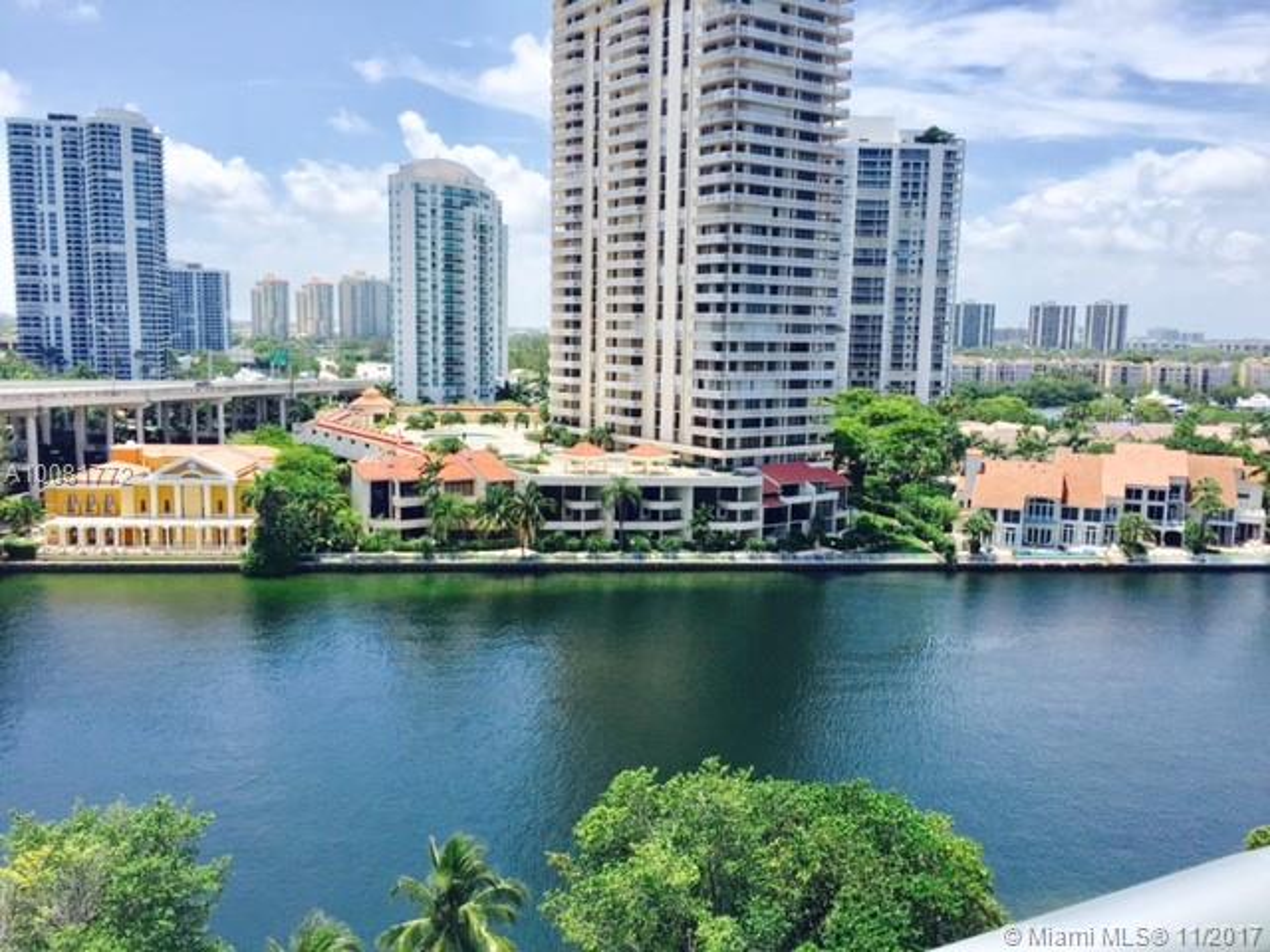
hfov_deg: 61.7
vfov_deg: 48.2
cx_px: 635
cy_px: 476
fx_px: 1064
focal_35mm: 29
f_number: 2.2
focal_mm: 4.15
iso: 32
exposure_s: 1/2475
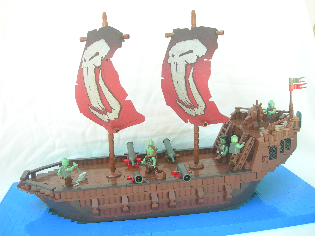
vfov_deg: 37.7
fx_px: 346
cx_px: 158
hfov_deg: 49.0
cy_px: 118
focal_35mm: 38
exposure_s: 1/58.3
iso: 50
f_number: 2.8
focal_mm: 7.8
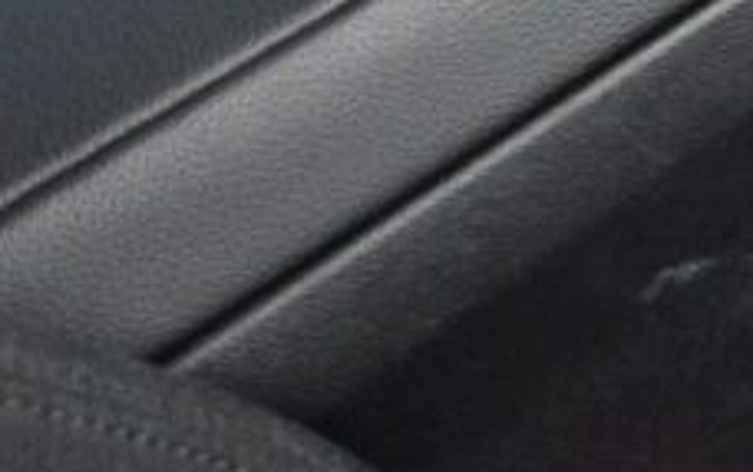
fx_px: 3513
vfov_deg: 6.8
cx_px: 2391
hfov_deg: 9.2
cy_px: -1036
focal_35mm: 171
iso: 16
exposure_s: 1/153
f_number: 1.4
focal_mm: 6.5
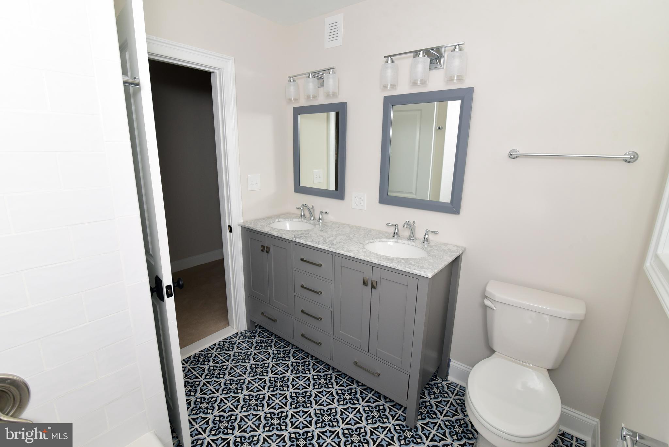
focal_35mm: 16
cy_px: 224
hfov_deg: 96.7
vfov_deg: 73.8
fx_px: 297
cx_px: 334
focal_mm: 16
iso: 1000
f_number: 8
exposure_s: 1/200
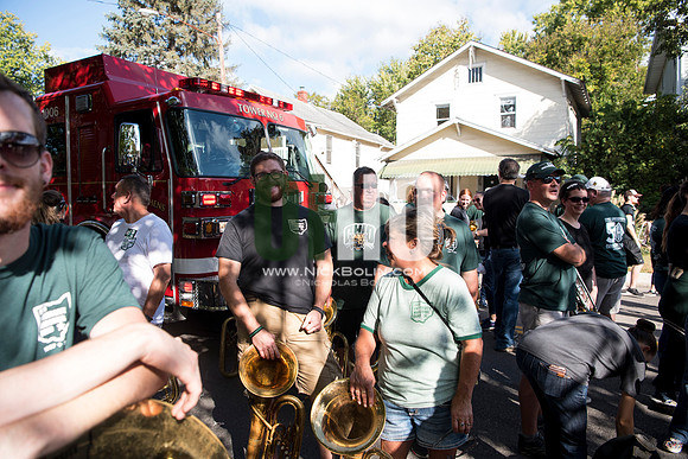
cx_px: 344
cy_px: 230
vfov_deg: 53.2
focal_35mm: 24
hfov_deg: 73.7
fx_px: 459
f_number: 4.5
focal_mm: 24
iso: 250
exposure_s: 1/640
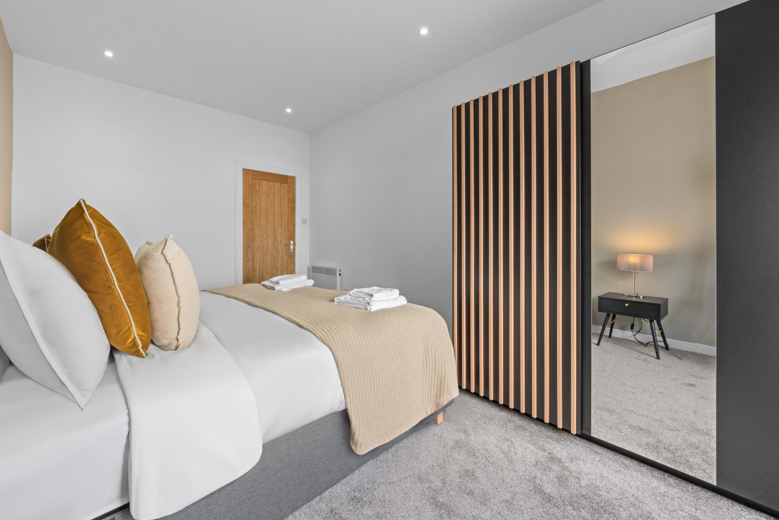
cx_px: 370
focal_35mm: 14
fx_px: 303
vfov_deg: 81.0
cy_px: 237
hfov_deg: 104.2
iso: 800
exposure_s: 1/1.67
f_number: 18
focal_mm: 12
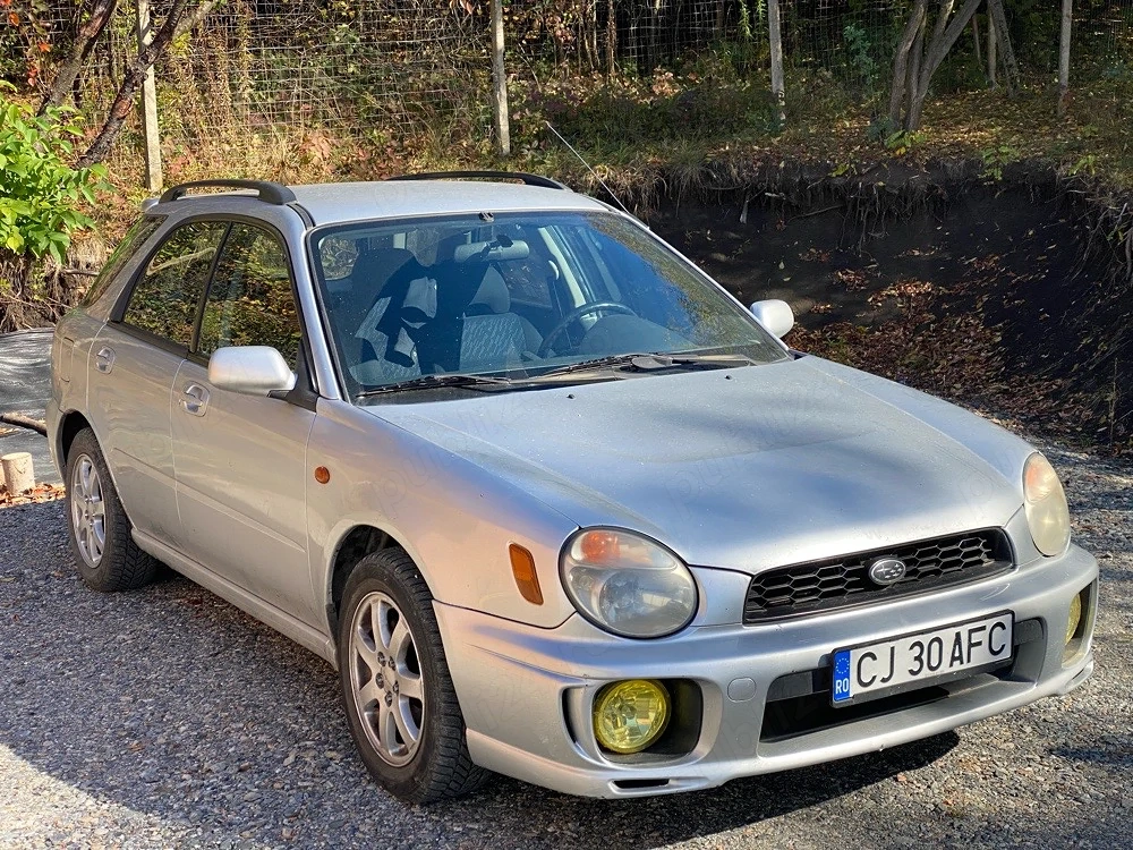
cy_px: 425
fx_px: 1702
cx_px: 566
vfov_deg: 28.0
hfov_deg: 36.8
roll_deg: +3.1
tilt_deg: -7.4
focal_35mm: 52
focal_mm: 6
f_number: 2
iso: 20
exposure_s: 1/533
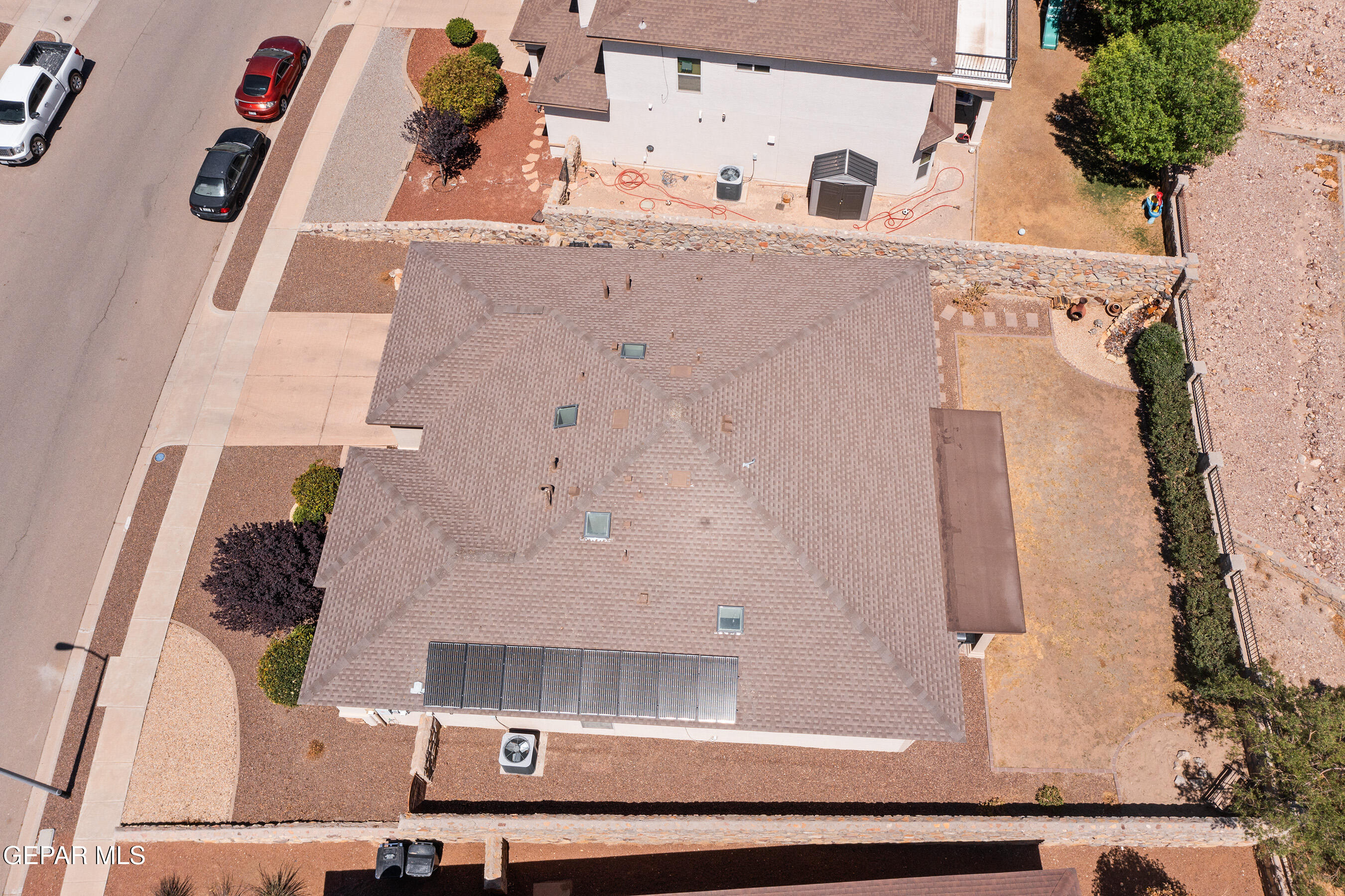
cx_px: 672
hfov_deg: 65.5
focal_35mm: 28
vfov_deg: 46.4
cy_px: 448
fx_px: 1046
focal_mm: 10.26
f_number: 6.3
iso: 100
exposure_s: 1/800
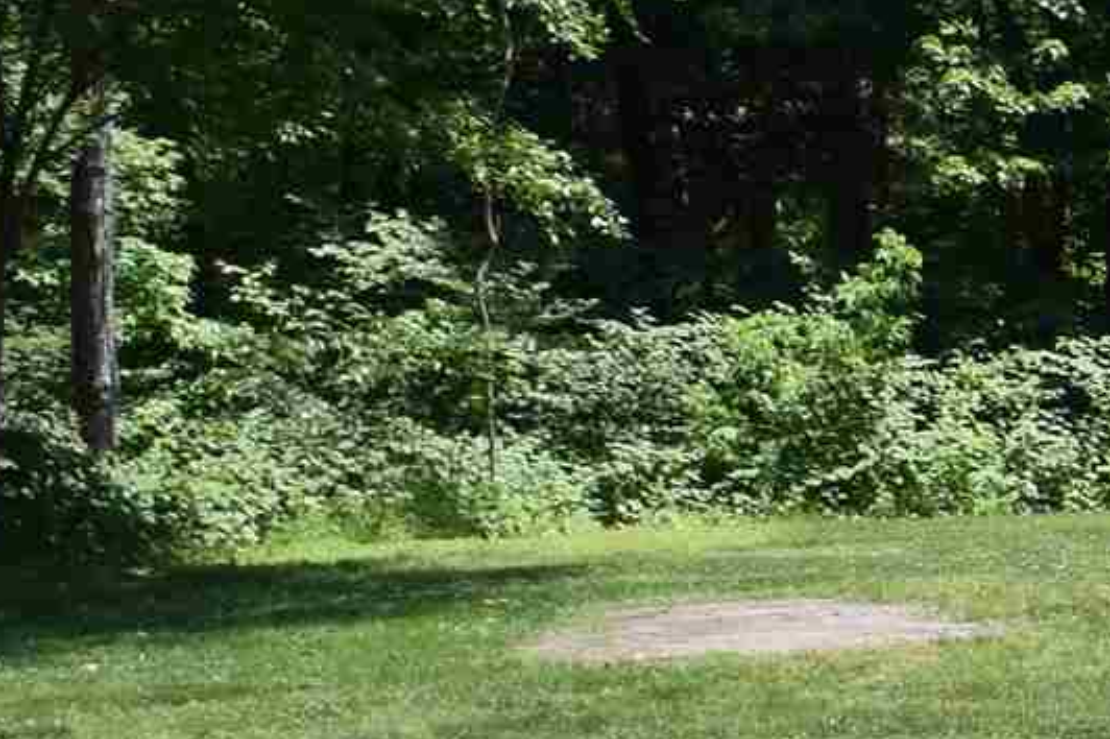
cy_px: 616
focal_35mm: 156
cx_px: 1940
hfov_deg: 12.2
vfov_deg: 8.8
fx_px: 4807
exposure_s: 1/250
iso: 220
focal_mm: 18
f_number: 8
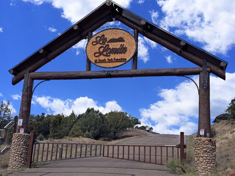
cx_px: 118
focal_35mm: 48
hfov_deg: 39.7
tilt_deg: +13.3
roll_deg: -2.8
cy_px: 88
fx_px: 326
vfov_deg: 30.3
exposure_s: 1/5587
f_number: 1.78
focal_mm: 6.76
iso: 64
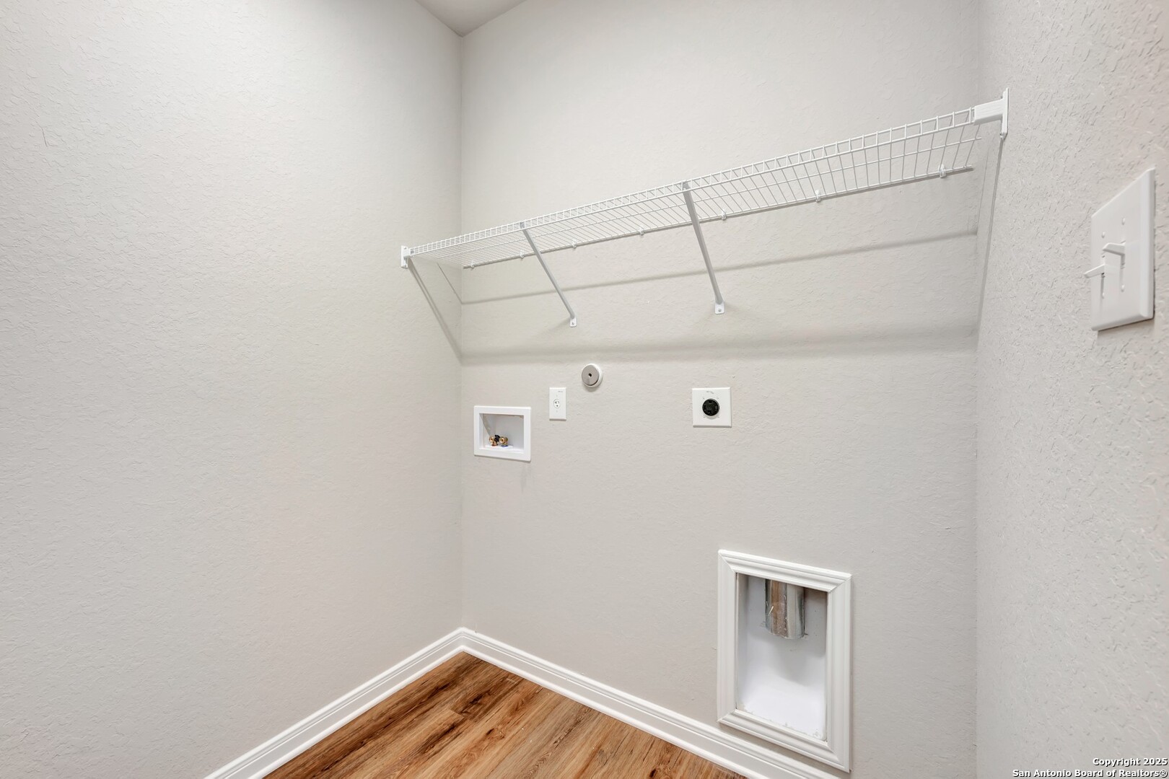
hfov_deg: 104.3
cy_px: 390
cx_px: 584
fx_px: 455
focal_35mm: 14
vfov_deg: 81.2
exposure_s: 1/1.67
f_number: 9
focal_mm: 14
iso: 100
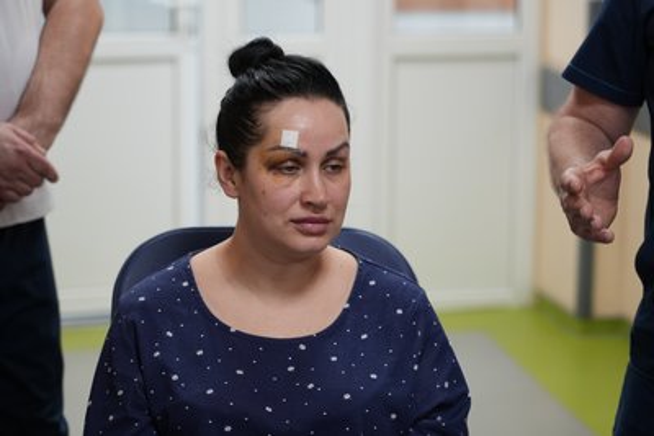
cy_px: 218
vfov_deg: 13.1
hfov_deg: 19.4
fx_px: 1908
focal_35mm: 105
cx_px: 327
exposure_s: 1/50
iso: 400
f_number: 4
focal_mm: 105
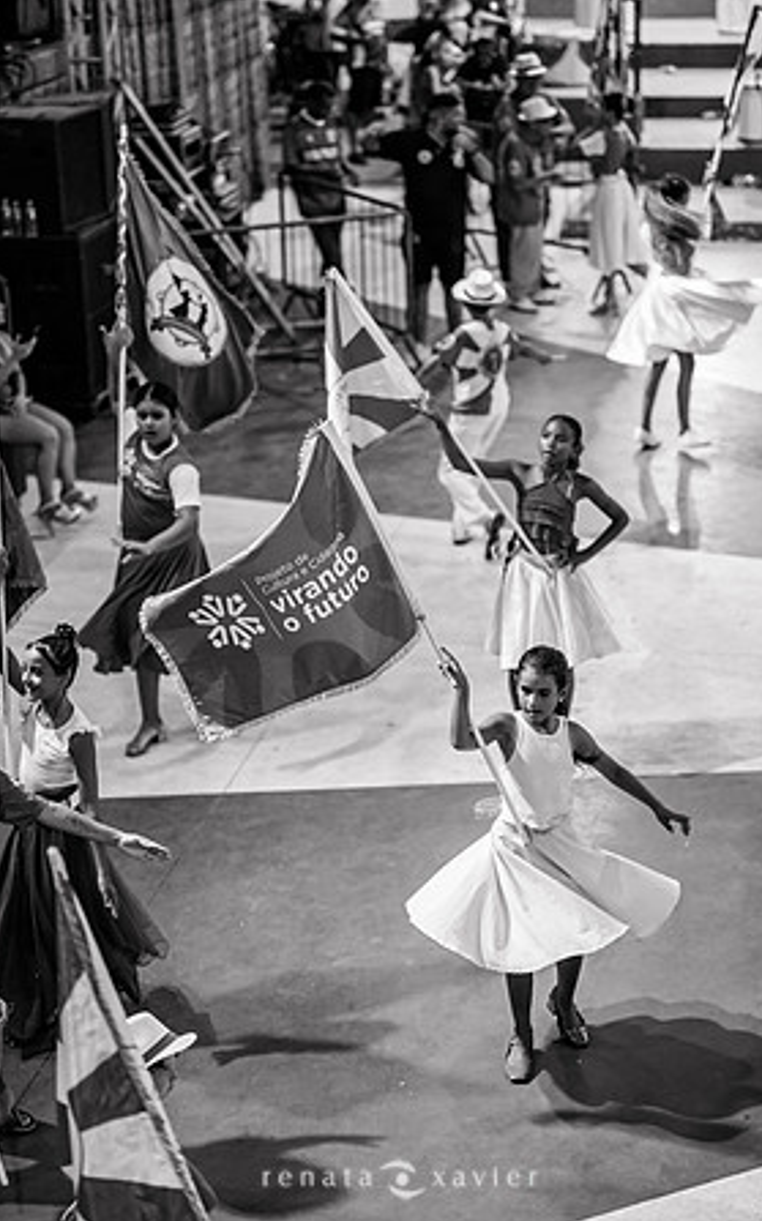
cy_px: 612
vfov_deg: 26.8
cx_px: 396
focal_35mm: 77
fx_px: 2561
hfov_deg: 16.9
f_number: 1.2
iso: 800
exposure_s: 1/500
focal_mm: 50
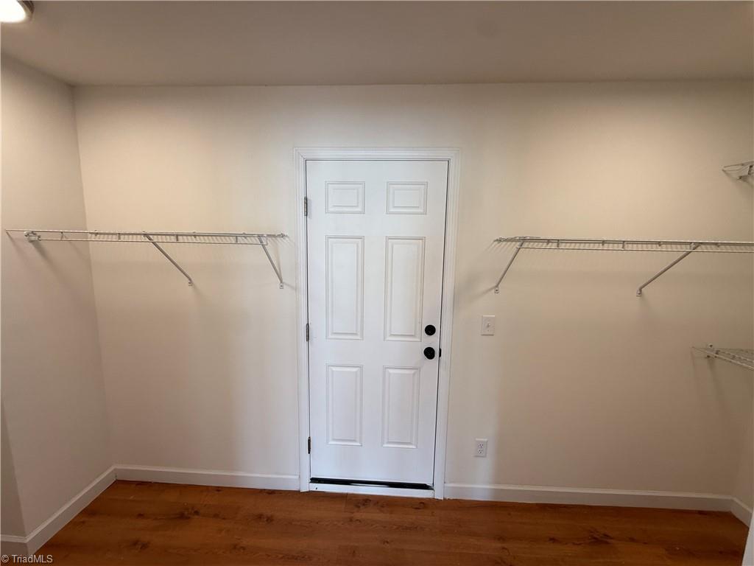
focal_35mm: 14
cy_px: 283
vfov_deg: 85.7
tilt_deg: -6.7
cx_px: 377
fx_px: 305
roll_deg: -2.0
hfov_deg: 102.1
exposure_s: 1/120
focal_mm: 2.22
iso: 80
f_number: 2.2
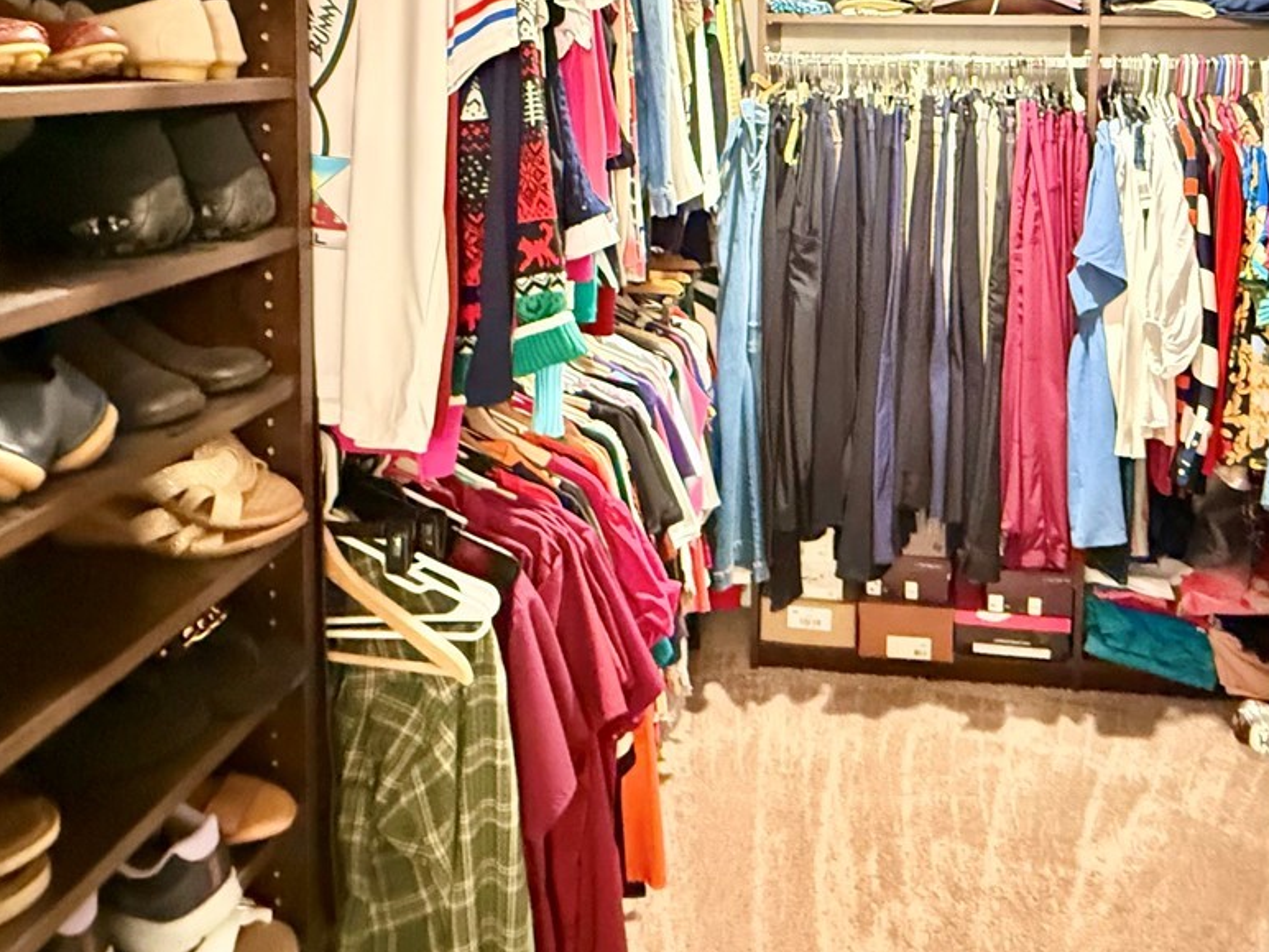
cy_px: 109
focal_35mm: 29
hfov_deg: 60.7
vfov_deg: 44.2
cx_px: 809
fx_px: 1063
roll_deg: -1.0
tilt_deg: -3.2
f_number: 2.2
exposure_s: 1/15
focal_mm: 2.22
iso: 3200
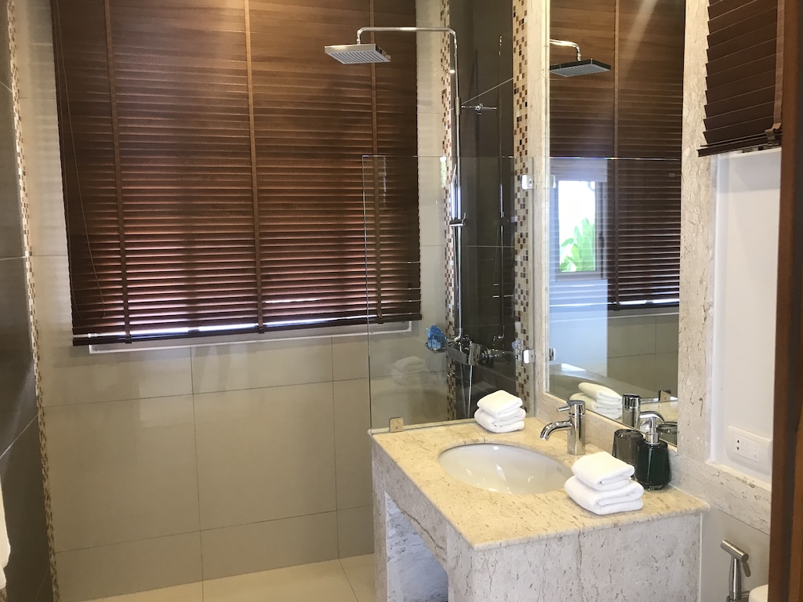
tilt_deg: -5.9
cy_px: 301
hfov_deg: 63.4
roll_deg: +1.4
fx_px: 650
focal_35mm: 28
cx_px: 402
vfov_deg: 49.7
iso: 50
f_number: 1.8
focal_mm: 3.99
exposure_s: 1/17
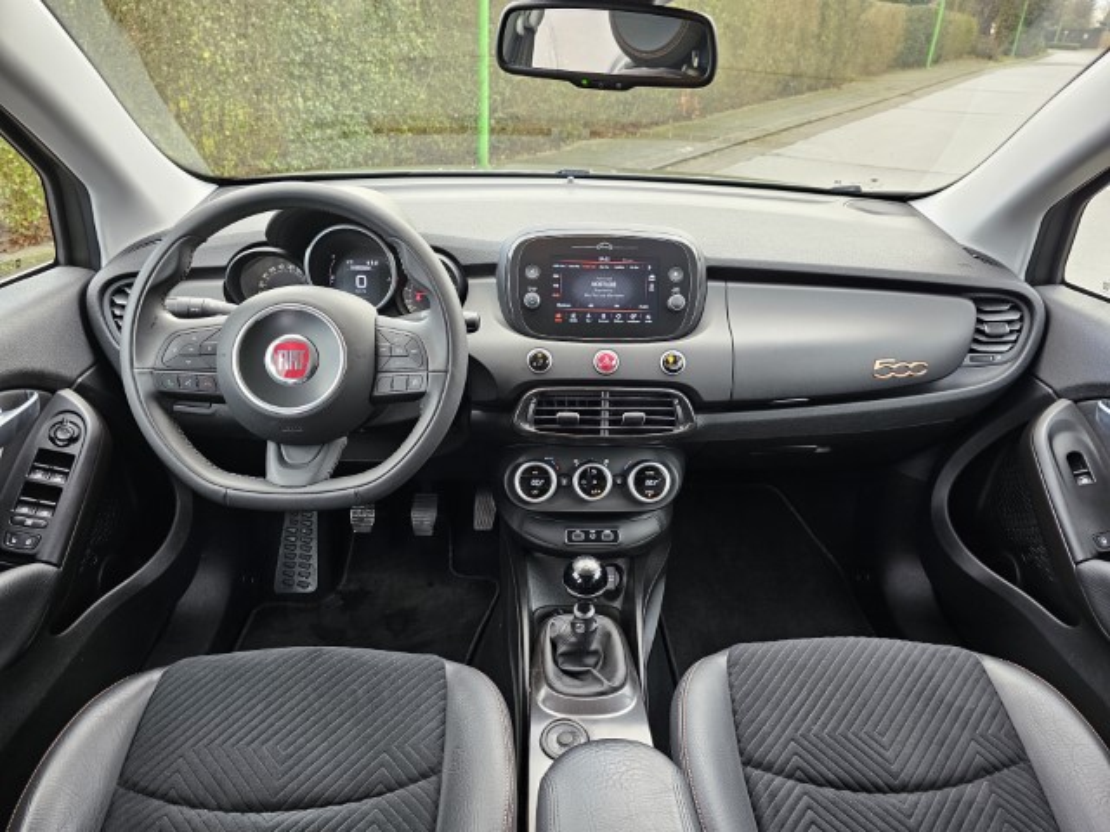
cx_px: 555
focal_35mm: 23
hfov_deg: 73.9
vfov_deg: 58.9
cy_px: 416
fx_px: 738
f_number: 1.7
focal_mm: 6.3
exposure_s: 1/100
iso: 125
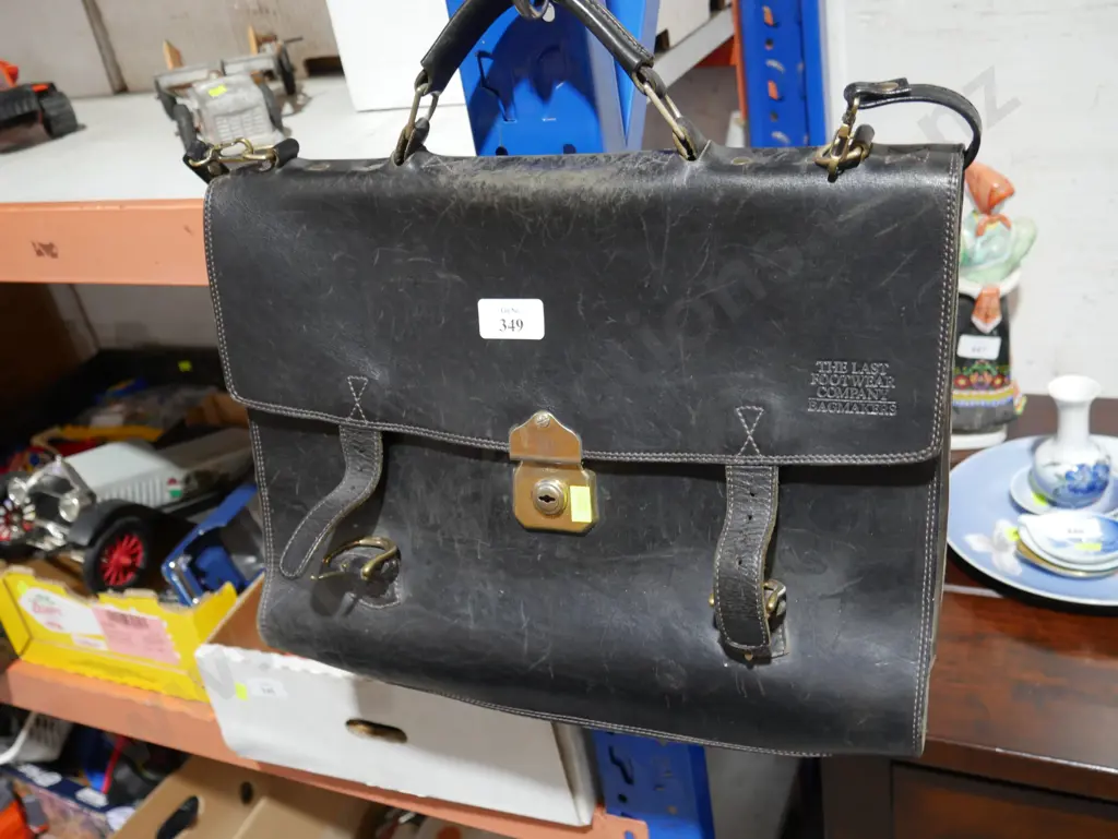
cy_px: 420
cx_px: 559
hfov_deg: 53.9
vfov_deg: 41.8
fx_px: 1099
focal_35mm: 34
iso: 800
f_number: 4
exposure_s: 1/60
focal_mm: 17
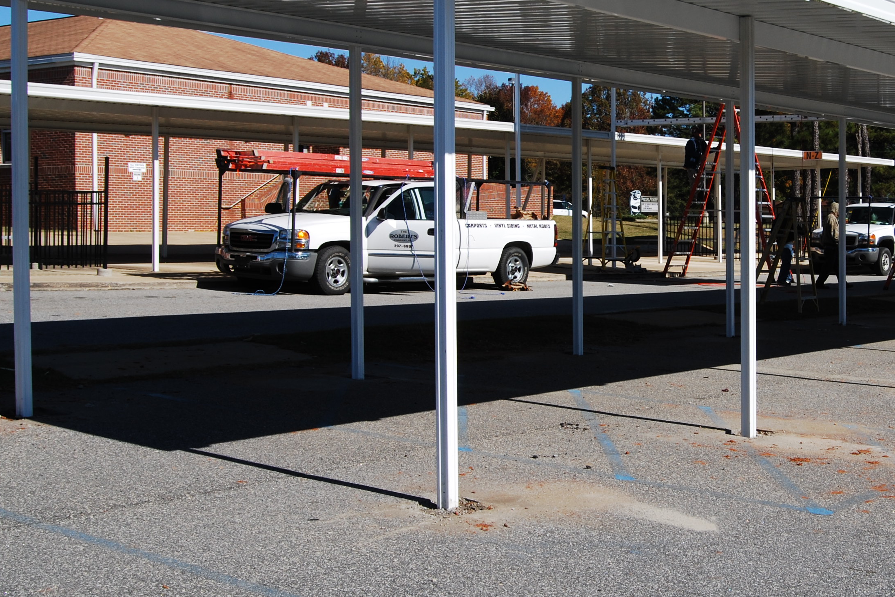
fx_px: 1318
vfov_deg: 25.5
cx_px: 660
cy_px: 264
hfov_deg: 36.7
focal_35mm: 53
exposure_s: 1/250
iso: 100
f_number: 8
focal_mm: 20
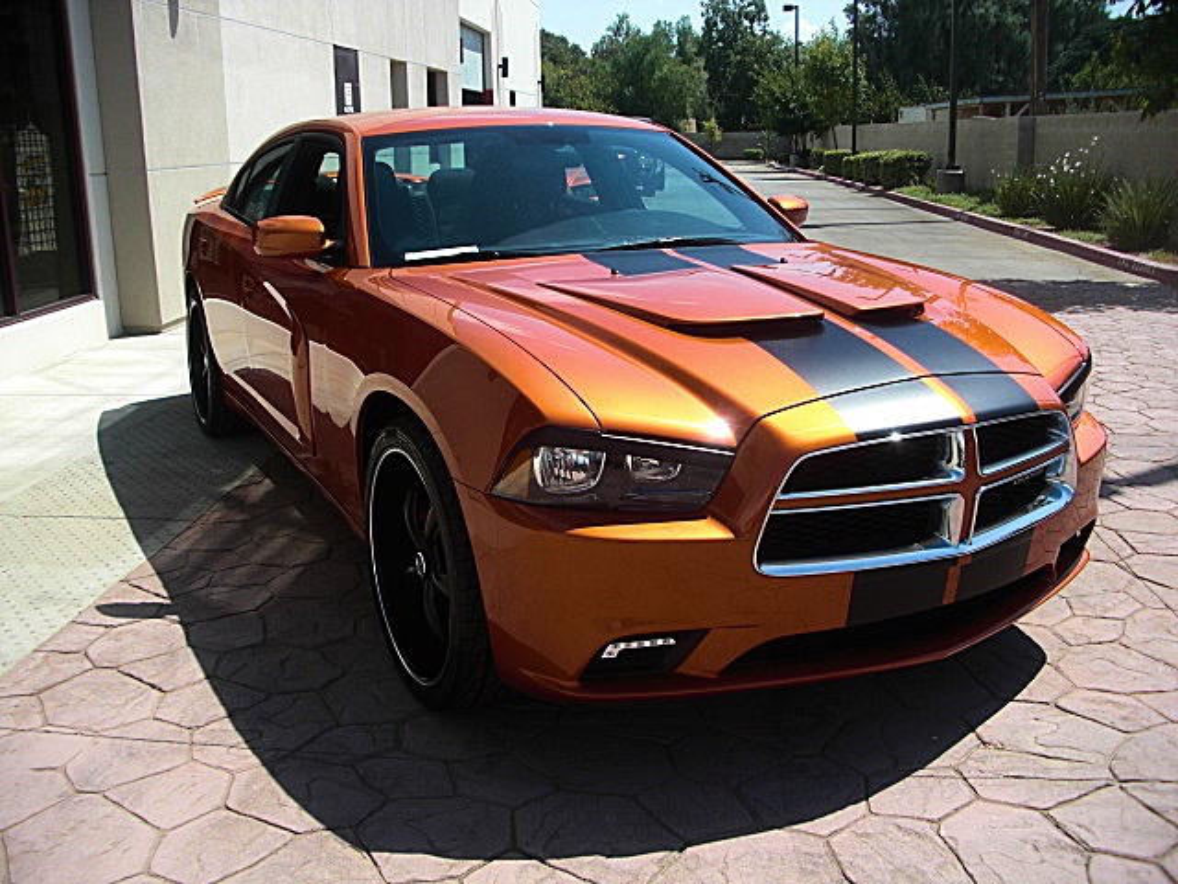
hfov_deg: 51.4
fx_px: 1225
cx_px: 589
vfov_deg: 39.7
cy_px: 442
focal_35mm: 36
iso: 50
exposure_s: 1/800
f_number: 2.8
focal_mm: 6.3
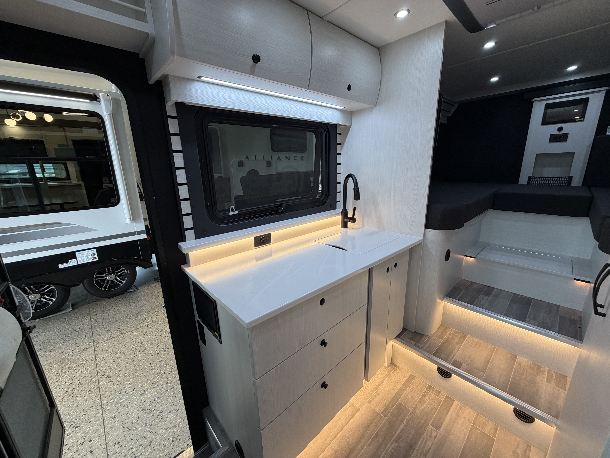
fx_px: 247
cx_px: 305
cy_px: 229
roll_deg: +1.3
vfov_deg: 85.7
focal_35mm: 14
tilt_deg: -14.2
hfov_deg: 102.1
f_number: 2.2
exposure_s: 1/121
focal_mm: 2.22
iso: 160
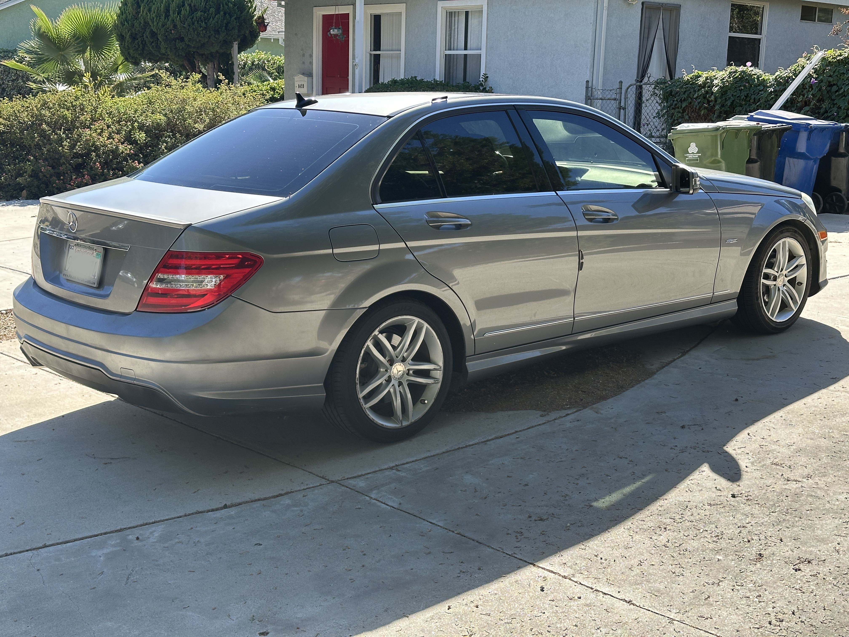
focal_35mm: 48
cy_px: 318
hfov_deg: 39.7
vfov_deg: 30.3
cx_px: 424
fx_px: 1177
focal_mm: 6.86
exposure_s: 1/864
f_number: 1.78
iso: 64
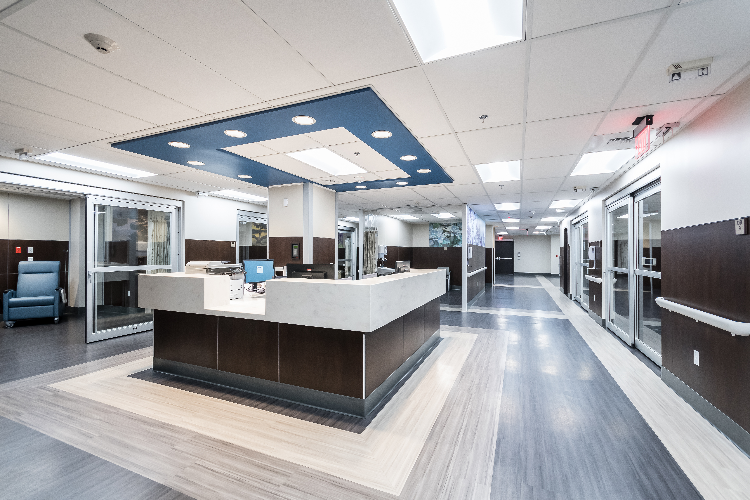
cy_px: 250
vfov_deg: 77.3
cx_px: 375
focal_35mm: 15
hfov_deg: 100.4
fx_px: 312
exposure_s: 1/15
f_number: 8
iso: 800
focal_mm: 10
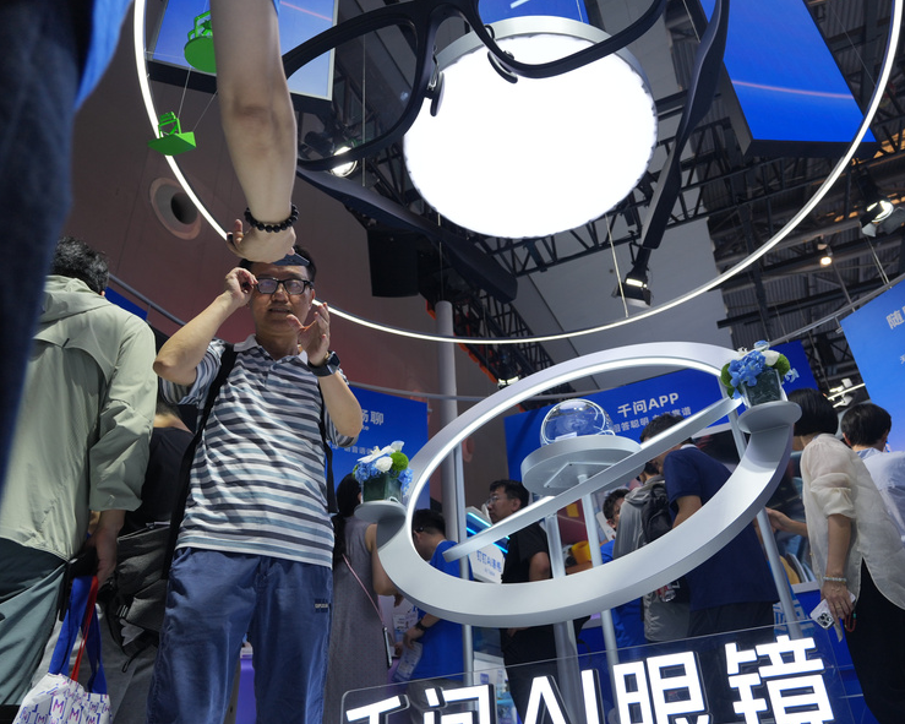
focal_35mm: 26
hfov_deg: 65.6
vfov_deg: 54.9
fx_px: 696
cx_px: 528
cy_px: 383
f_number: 4
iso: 400
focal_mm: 20
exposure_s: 1/320
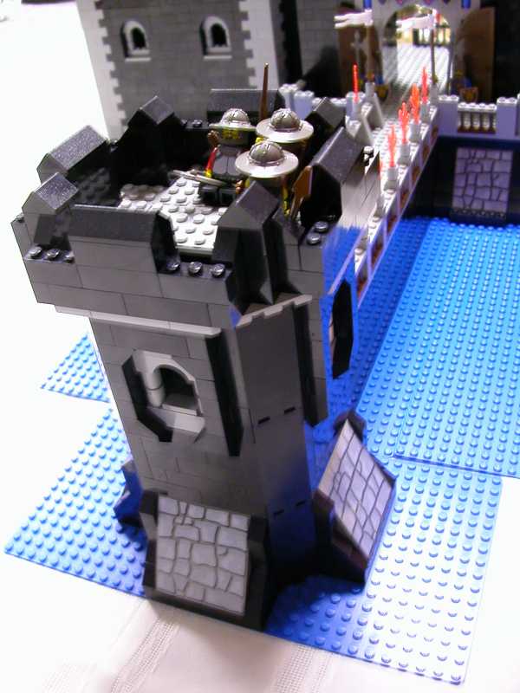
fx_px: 741
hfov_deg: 38.7
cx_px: 260
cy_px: 346
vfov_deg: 50.1
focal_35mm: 37
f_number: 2.7
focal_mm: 5.6
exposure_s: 1/5.2
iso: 211
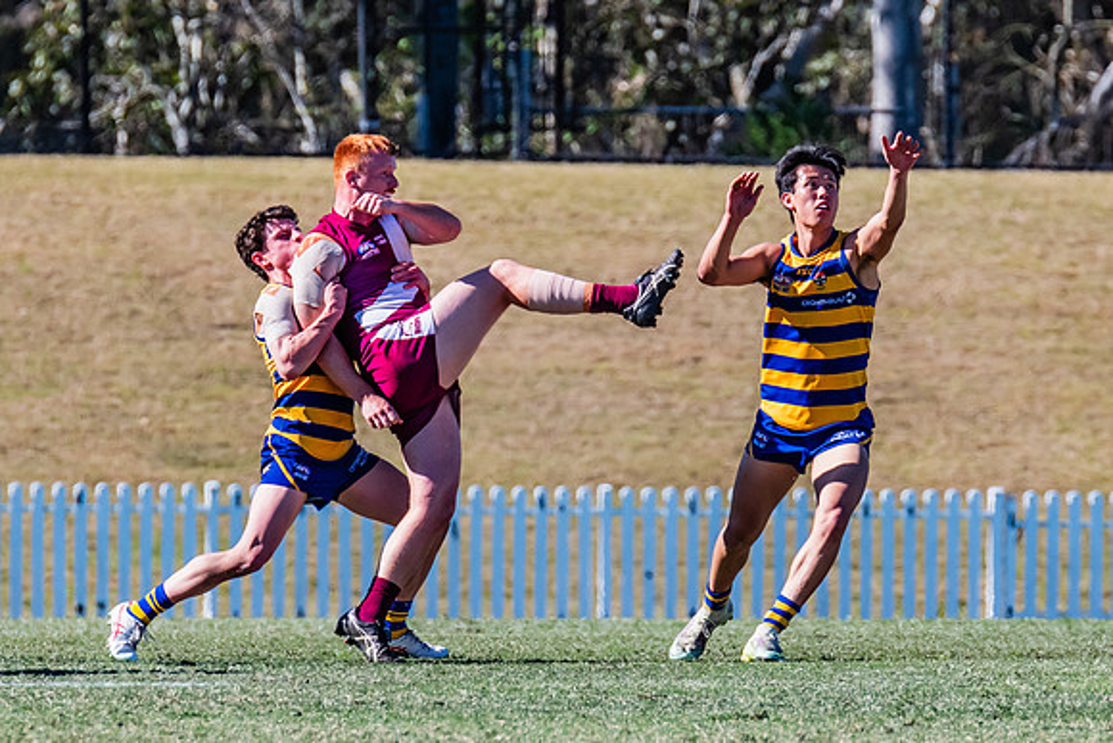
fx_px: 24137
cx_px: 547
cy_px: 367
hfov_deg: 2.6
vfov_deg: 1.8
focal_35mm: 781
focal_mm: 420
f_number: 9
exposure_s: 1/1600
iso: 800
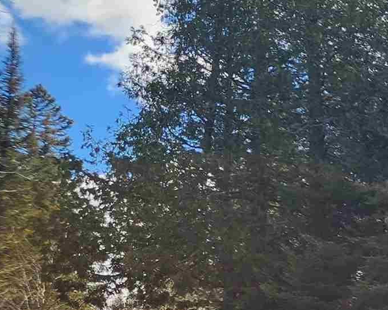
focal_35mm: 101
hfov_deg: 14.7
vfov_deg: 14.8
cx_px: 833
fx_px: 1159
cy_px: 363
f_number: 1.8
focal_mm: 6.4
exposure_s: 1/686
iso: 12
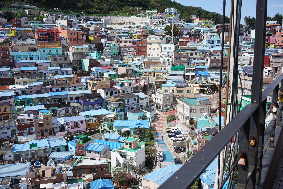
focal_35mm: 35
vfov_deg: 37.9
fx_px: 275
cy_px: 94
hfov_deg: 54.4
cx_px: 142
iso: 100
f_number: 10
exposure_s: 1/125
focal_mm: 35
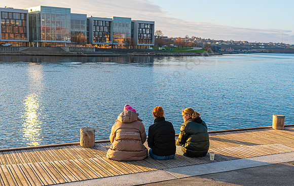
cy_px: 98
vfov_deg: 27.8
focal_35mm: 47
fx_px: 376
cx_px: 147
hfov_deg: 42.7
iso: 100
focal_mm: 31
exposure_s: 1/500
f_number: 2.8
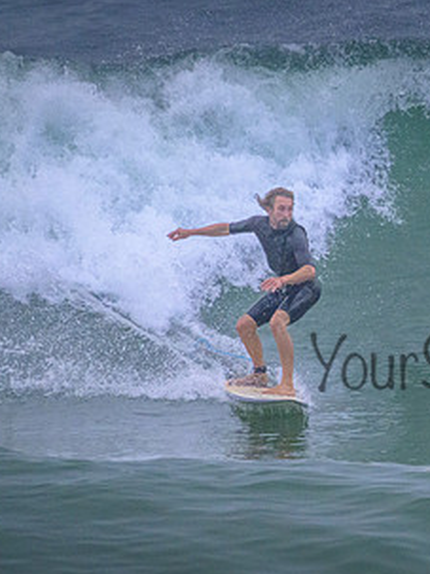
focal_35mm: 1475
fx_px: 24447
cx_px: 506
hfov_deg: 1.0
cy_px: 346
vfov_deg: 1.3
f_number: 11
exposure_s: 1/2000
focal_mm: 800
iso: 5600
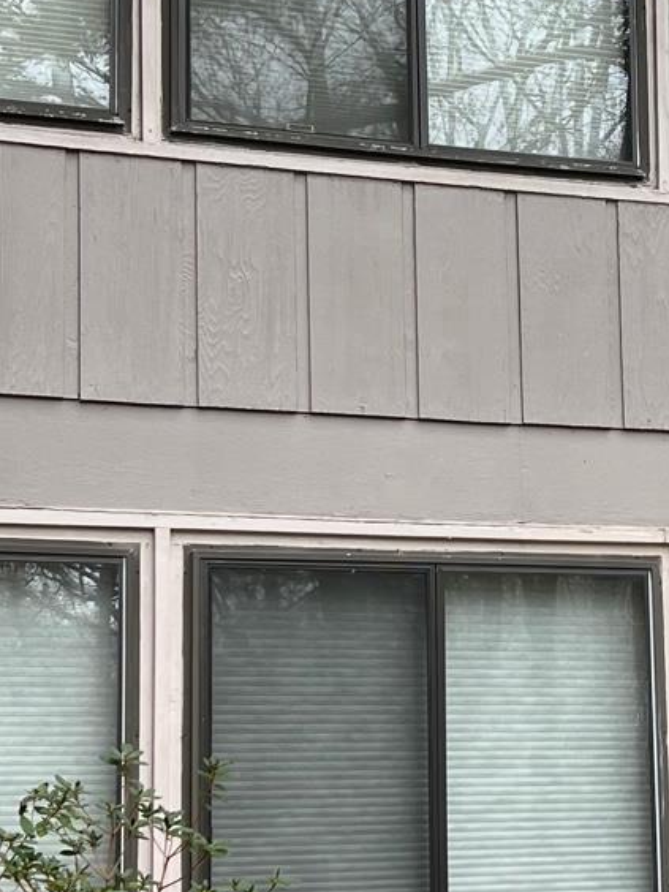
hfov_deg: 15.6
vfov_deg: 21.1
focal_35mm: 93
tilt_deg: +9.8
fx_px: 2396
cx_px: 652
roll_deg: +1.2
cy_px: 536
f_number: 1.5
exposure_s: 1/138
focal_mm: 5.7
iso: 40
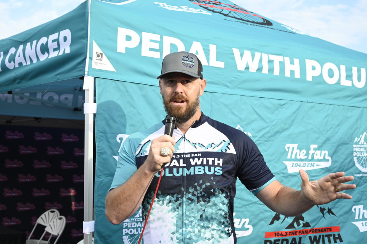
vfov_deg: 25.0
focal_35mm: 54
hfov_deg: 36.9
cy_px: 122
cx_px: 184
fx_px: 550
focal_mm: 54
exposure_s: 1/500
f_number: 8
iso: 800
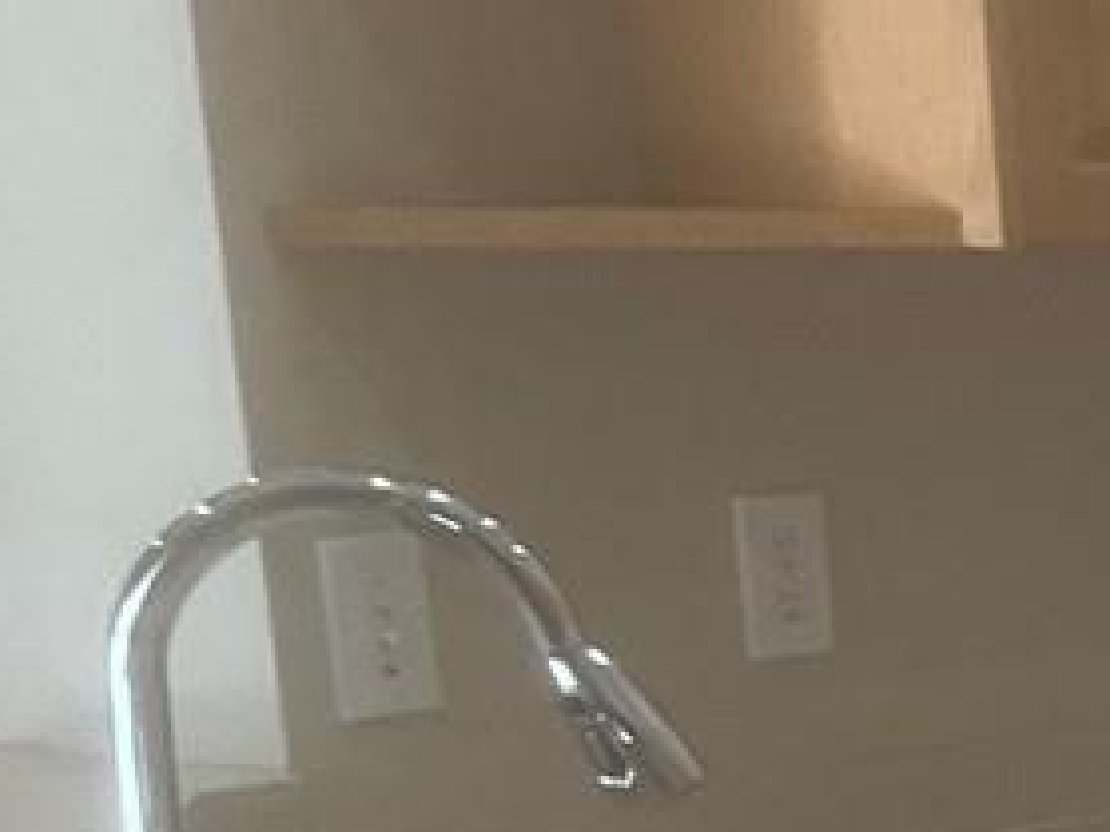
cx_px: 3032
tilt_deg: -12.7
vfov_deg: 9.7
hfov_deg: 10.5
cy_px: 1210
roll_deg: -0.1
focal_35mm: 149
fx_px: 4776
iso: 100
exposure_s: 1/60
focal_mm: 5.7
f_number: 1.5
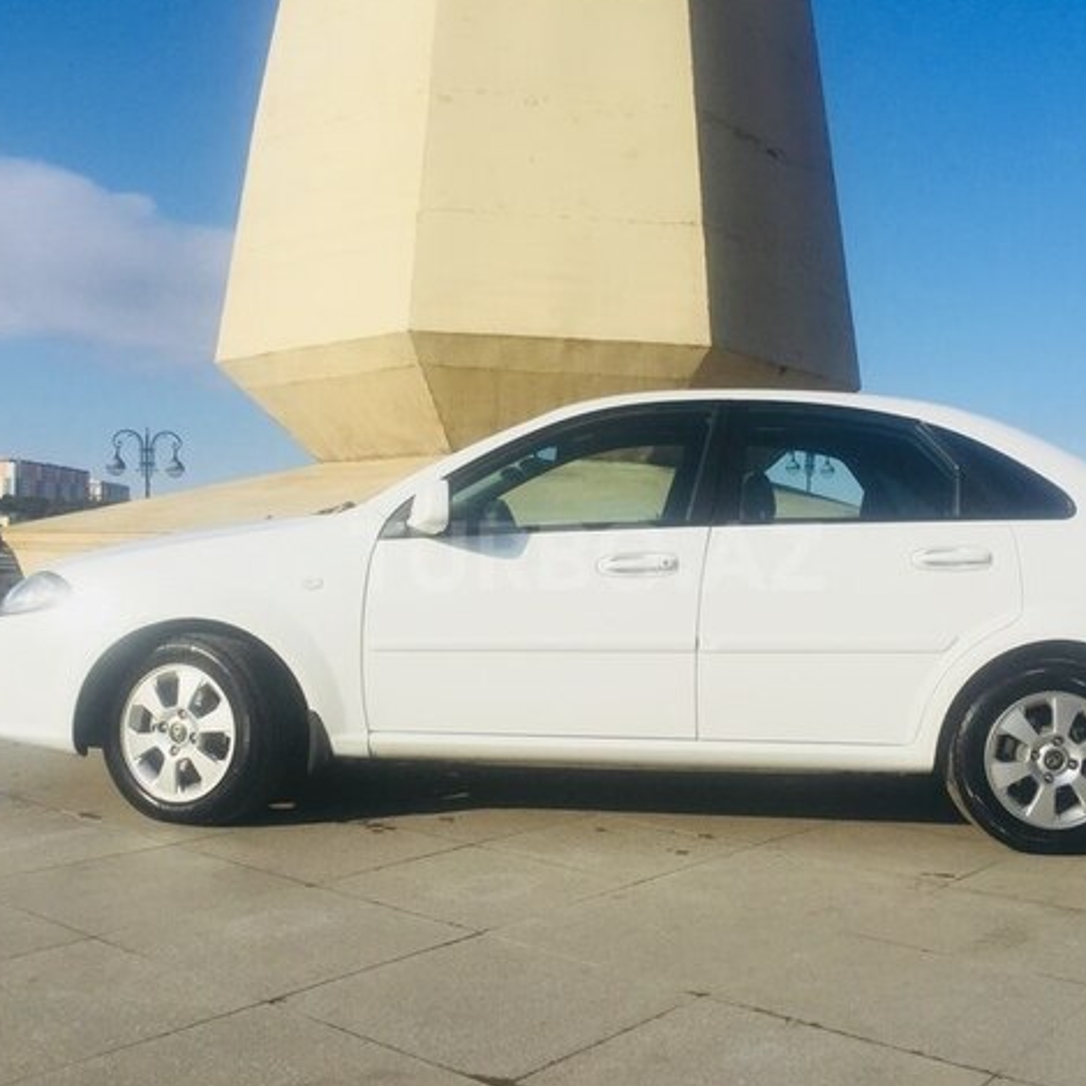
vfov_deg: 46.0
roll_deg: -2.0
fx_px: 1278
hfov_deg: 46.0
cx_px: 587
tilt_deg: -1.0
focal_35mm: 36
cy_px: 556
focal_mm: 4.15
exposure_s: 1/3300
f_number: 2.2
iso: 32
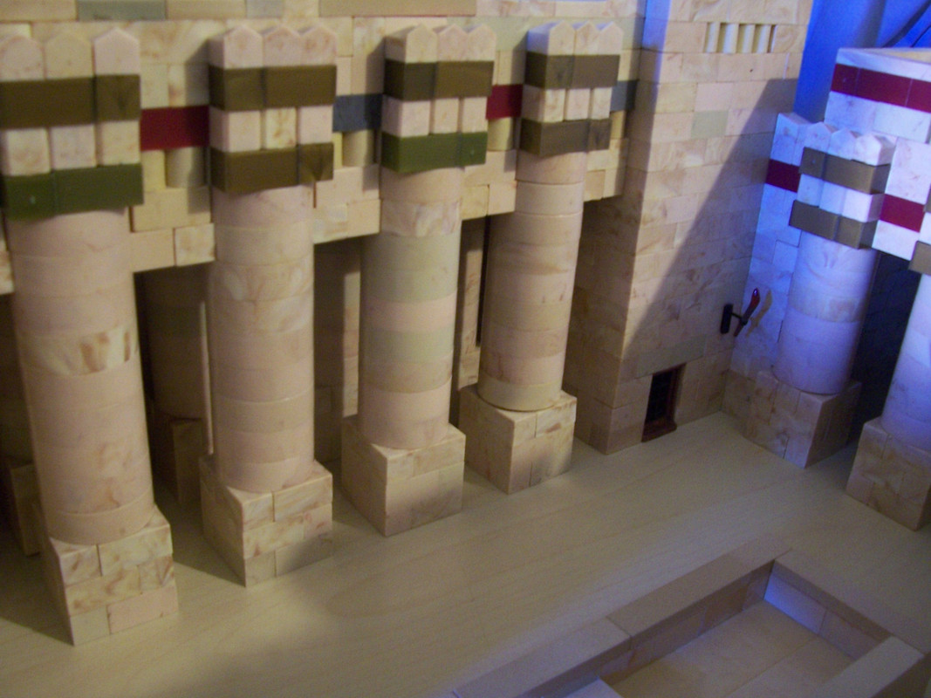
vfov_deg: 41.8
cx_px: 466
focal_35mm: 34
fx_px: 914
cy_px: 349
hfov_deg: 54.0
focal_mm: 5.6
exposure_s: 1/8
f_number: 2.7
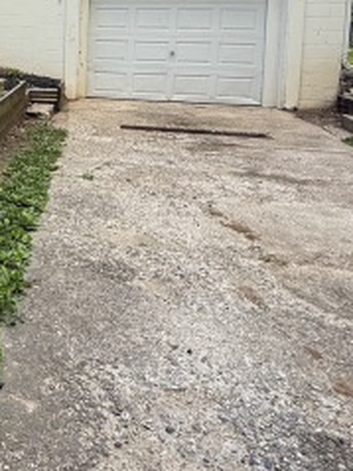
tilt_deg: -5.6
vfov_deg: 44.6
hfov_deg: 32.0
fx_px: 531
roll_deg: -1.1
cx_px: -45
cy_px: 70
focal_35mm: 39
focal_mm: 2.22
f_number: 2.2
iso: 64
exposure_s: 1/421
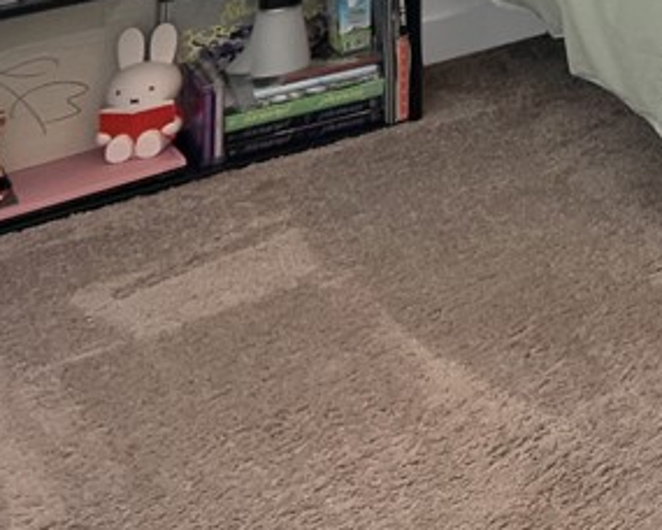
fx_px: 1548
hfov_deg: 12.7
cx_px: 1830
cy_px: -690
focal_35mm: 79
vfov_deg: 14.2
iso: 640
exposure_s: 1/5
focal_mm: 12
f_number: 9
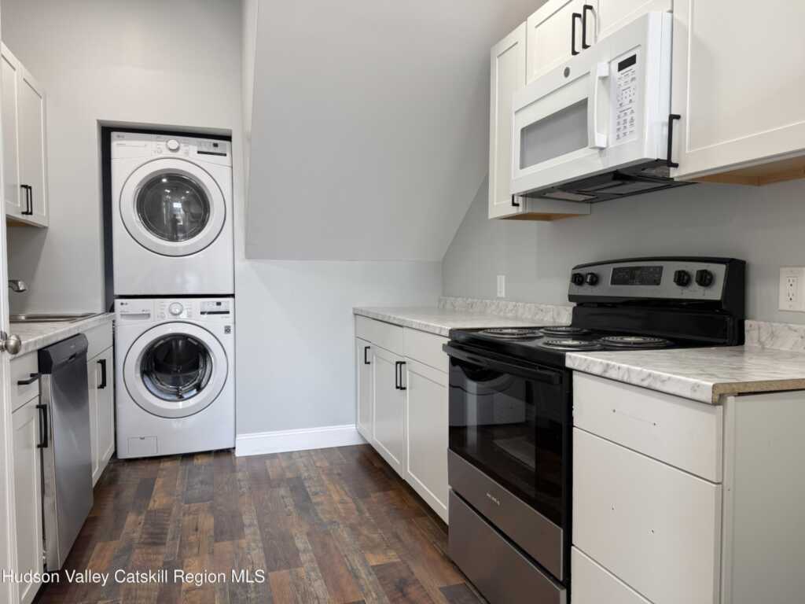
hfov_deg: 71.6
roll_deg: +0.0
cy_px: 302
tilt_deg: -2.7
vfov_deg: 56.8
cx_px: 402
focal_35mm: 24
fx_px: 558
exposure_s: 1/120
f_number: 1.78
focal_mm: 6.76
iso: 100
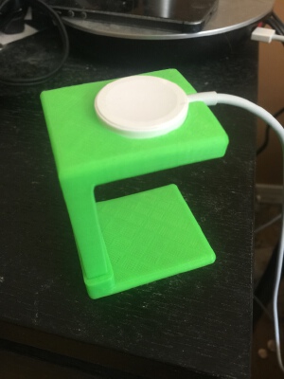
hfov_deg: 48.2
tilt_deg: -45.2
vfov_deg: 61.7
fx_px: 317
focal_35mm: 29
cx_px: 142
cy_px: 190
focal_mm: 4.15
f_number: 2.2
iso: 100
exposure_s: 1/15
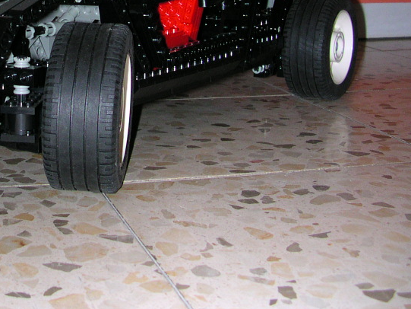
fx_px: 831
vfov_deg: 20.5
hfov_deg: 26.7
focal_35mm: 70
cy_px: 21
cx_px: 33
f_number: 2.7
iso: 100
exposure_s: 1/60
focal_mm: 5.6
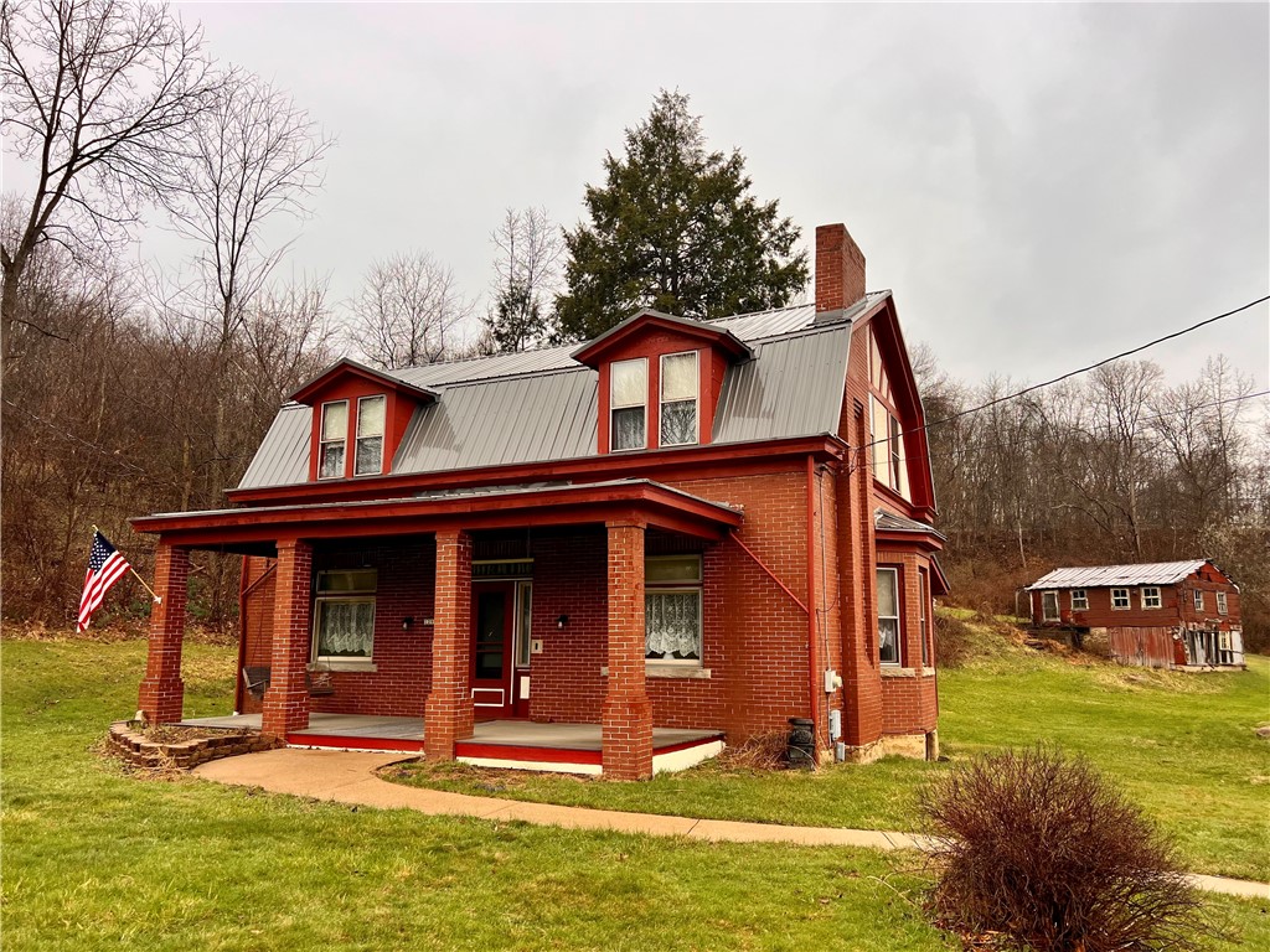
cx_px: 635
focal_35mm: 26
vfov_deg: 53.1
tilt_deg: +9.9
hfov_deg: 67.3
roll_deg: -0.8
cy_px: 476
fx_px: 954
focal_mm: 5.7
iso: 50
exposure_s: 1/427
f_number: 1.5
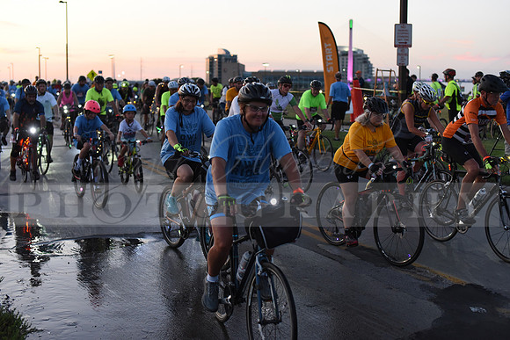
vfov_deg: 27.0
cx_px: 255
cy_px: 170
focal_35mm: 50
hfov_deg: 39.6
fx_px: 708
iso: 2500
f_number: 2.8
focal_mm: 50
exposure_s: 1/400
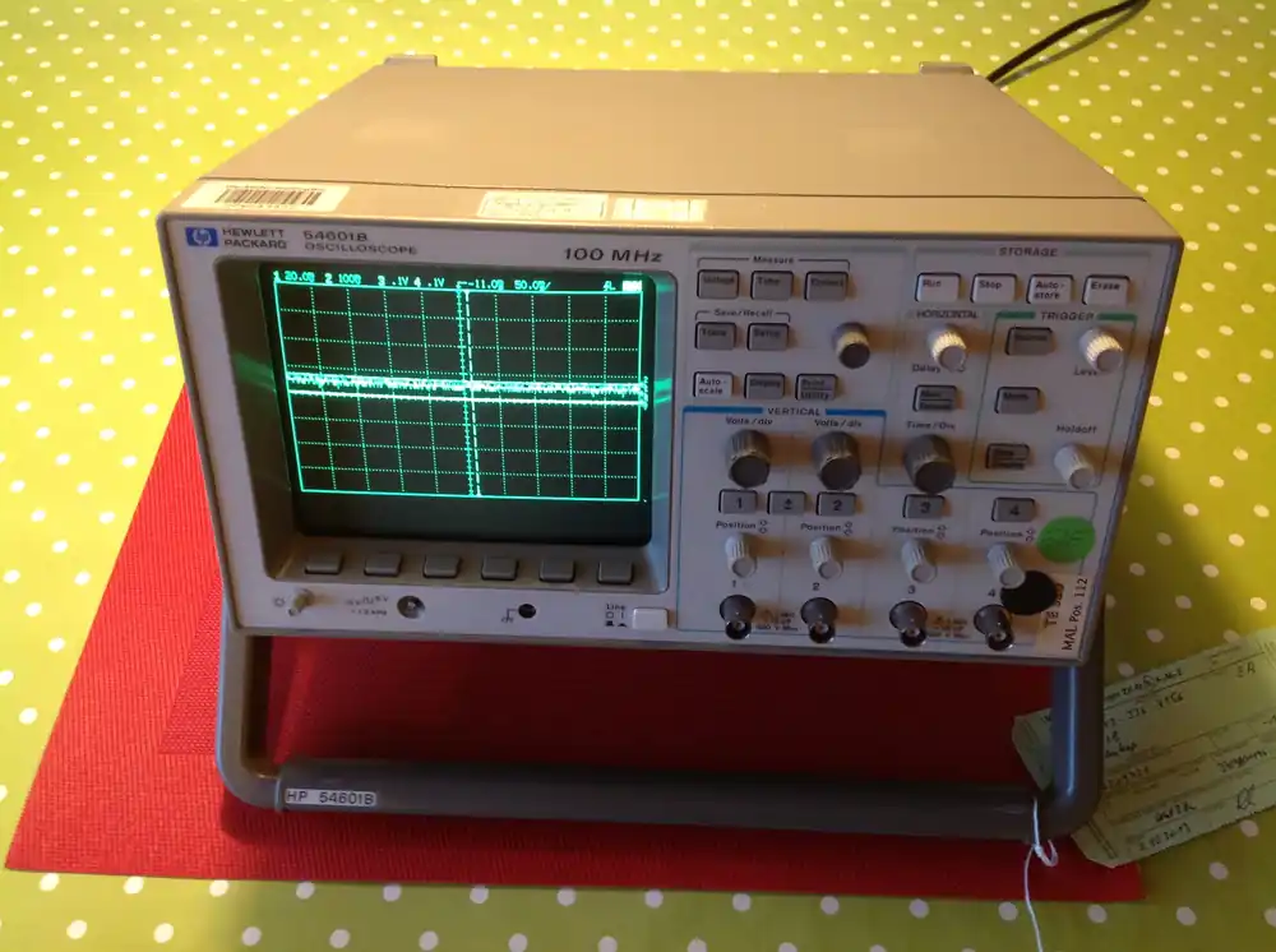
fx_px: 1288
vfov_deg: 40.6
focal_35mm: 35
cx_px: 638
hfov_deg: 52.7
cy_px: 476
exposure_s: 1/15
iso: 160
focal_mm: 4.28
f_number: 2.4
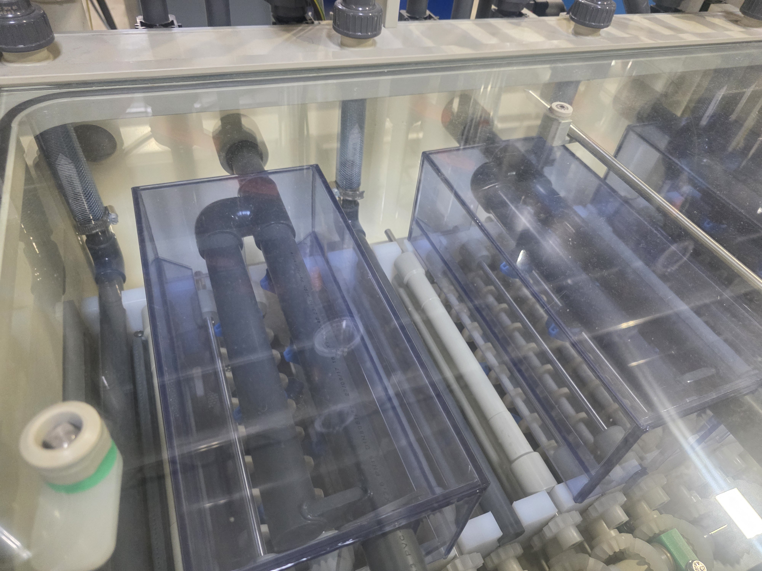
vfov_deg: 58.9
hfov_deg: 73.9
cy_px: 286
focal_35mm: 23
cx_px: 381
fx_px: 506
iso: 1000
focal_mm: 6.3
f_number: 1.7
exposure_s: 1/120
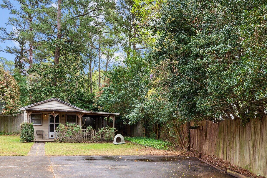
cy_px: 121
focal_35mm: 30
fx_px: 223
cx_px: 136
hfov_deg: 61.9
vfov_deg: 42.9
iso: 200
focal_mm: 18
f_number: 8
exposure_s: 1/80
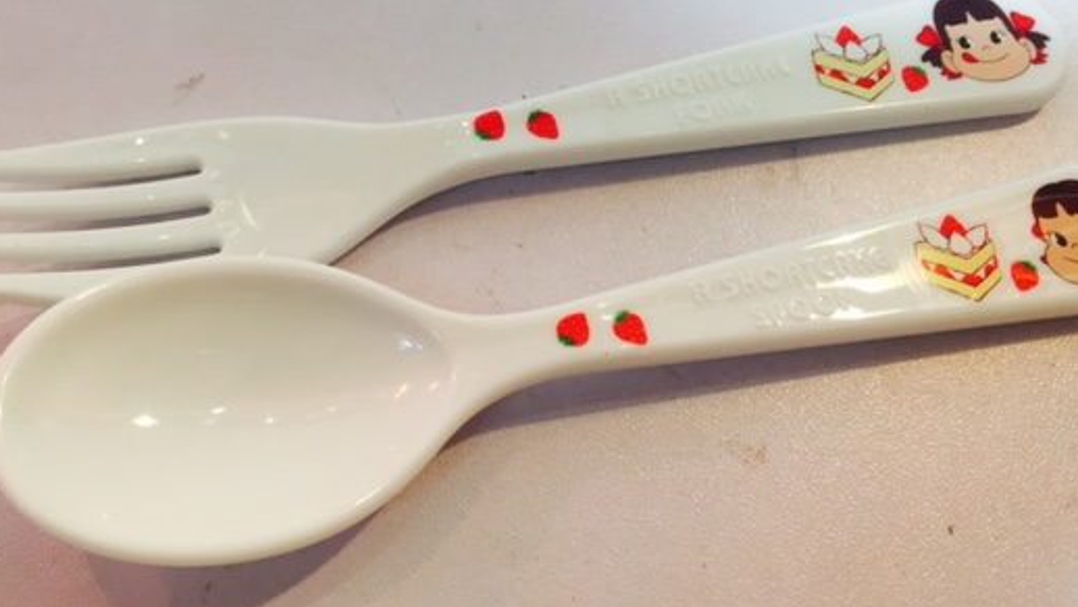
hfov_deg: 51.6
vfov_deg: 30.4
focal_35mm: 39
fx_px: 1115
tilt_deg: -60.3
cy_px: 264
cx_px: 522
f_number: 2.2
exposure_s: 1/33
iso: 80
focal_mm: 4.15
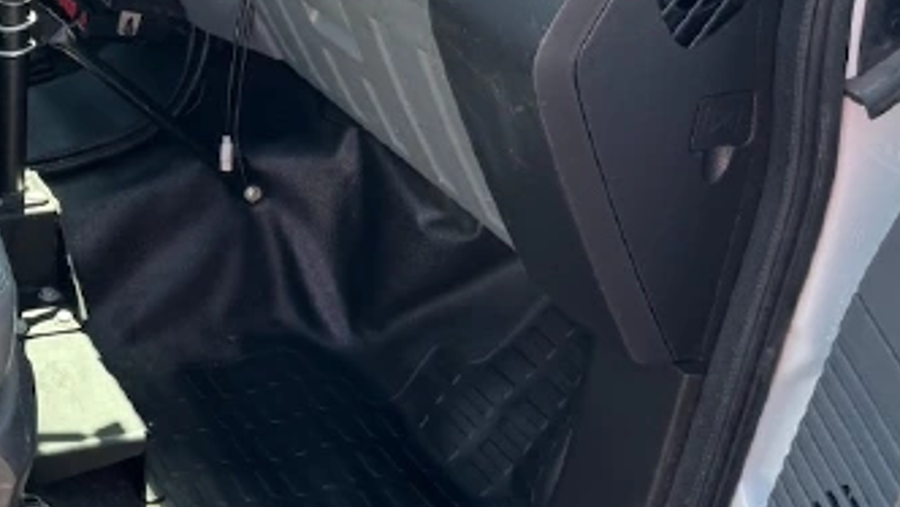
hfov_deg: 30.2
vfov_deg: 19.0
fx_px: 1504
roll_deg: +5.0
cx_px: -70
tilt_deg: -25.7
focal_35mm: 63
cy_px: 144
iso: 80
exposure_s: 1/298
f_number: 1.78
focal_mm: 6.76
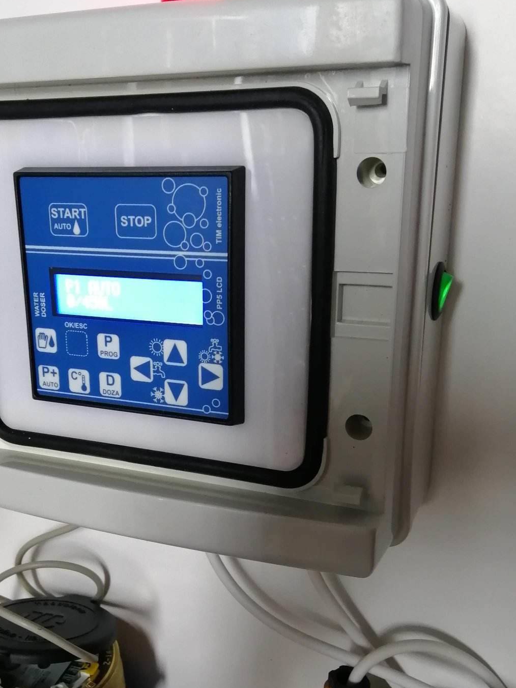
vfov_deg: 46.6
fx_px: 795
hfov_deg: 35.6
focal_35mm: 40
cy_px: 409
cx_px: 173
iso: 125
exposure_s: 1/33.3
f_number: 1.8
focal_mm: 3.6
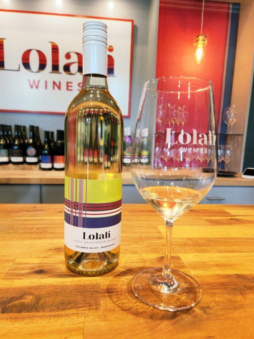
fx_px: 225
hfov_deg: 58.9
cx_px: 127
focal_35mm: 23
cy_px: 170
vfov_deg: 73.9
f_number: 1.8
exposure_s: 1/60.2
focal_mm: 5.4
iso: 80
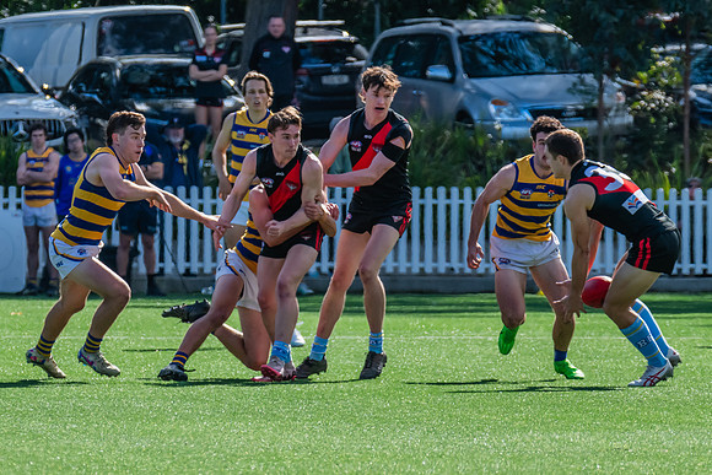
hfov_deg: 3.4
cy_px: 240
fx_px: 12093
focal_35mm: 611
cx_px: 252
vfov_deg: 2.3
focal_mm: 410
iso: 800
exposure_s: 1/1000
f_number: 11
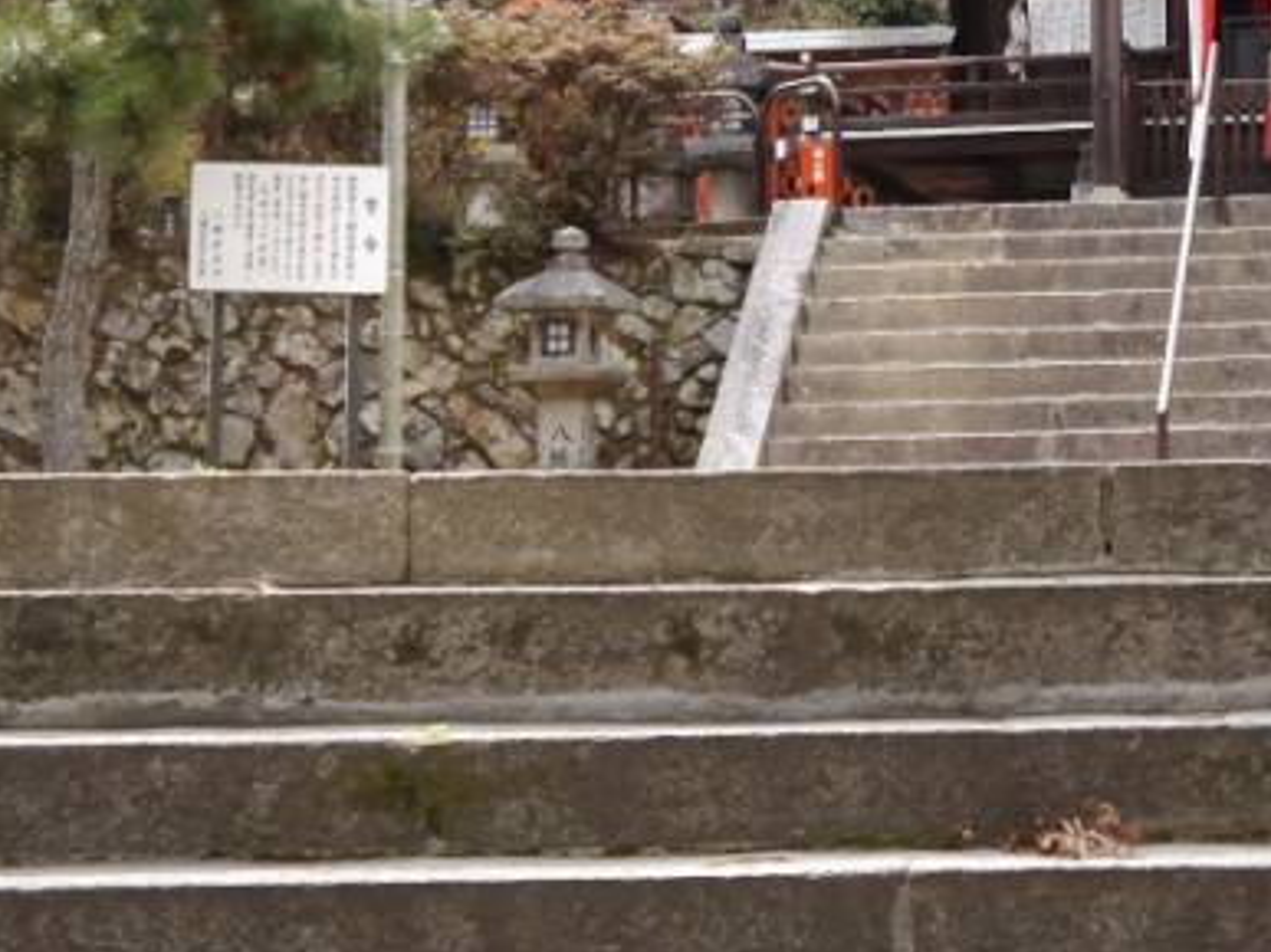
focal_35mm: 127
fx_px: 4662
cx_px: 1120
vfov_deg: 11.4
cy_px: -243
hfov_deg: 15.4
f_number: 4.5
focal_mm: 24
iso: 400
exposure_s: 1/500
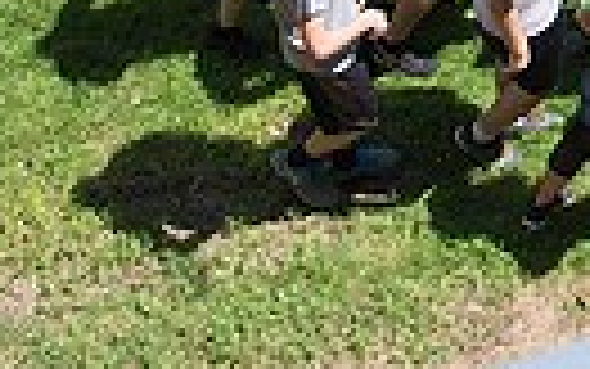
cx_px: 941
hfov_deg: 17.0
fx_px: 1737
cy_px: -484
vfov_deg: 10.6
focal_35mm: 108
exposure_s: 1/2500
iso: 640
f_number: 5
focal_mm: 24
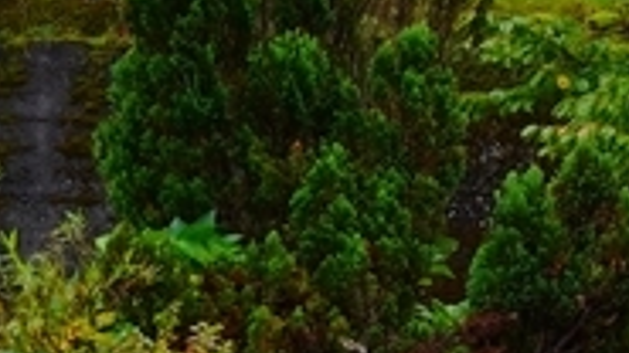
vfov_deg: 5.2
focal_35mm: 231
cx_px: 2003
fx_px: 3852
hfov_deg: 7.8
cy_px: -129
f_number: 9
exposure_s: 1/60
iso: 320
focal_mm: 34
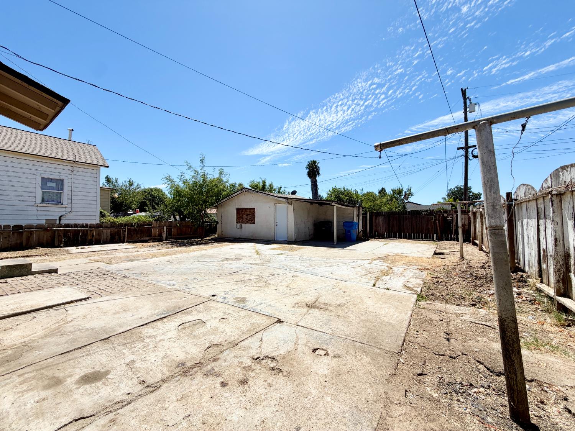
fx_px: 233
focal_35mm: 14
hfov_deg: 102.1
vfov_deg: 85.7
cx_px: 288
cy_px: 216
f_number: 2.2
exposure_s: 1/1312
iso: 20
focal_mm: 2.22
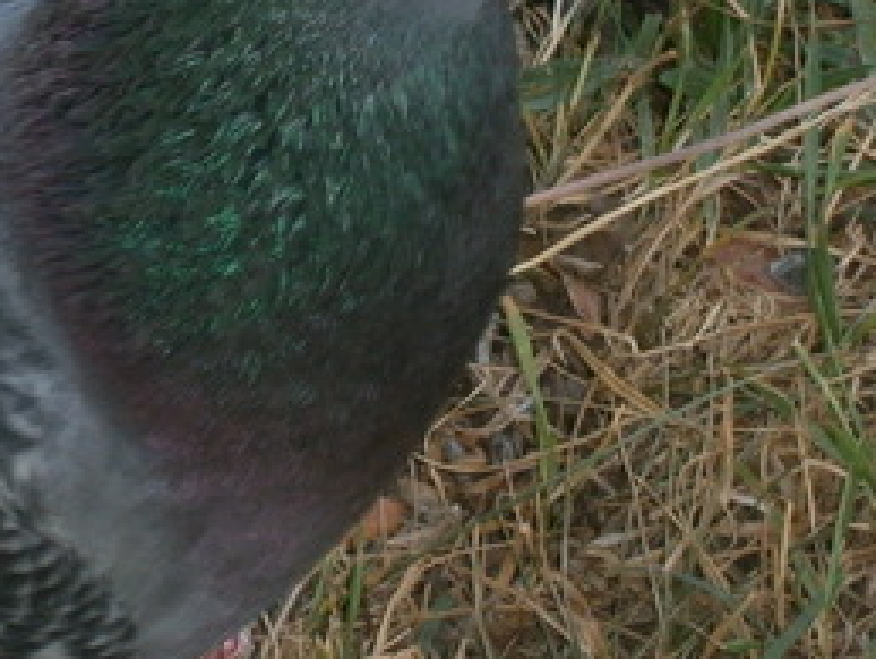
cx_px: -448
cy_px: 65
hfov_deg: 5.7
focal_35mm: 344
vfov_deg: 4.3
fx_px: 8713
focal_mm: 19.6
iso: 125
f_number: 5.8
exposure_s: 1/100
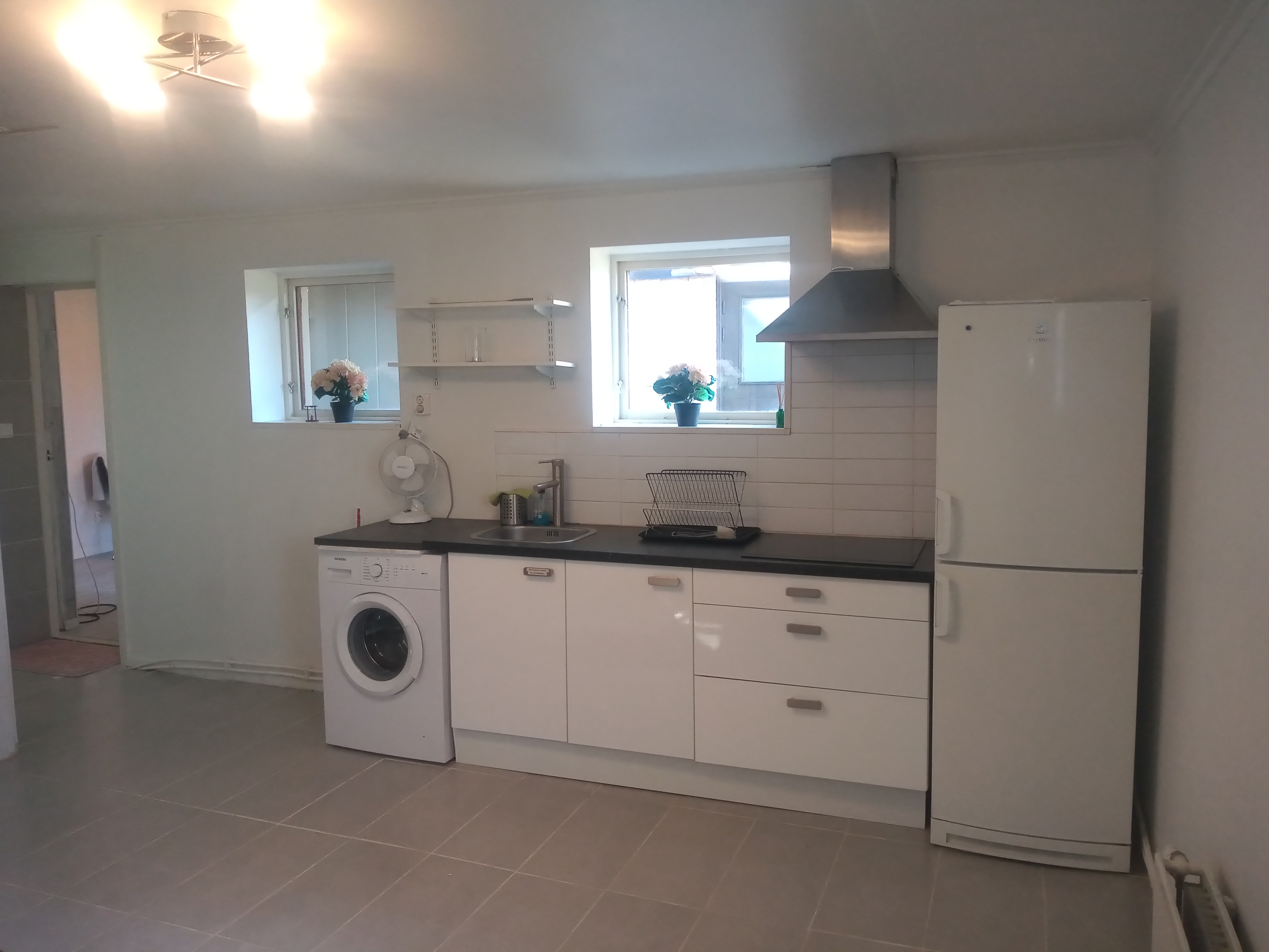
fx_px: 733
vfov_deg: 66.0
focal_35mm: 20
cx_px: 634
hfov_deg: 81.7
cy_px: 476
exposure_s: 1/60
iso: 363
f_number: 2
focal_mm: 3.54
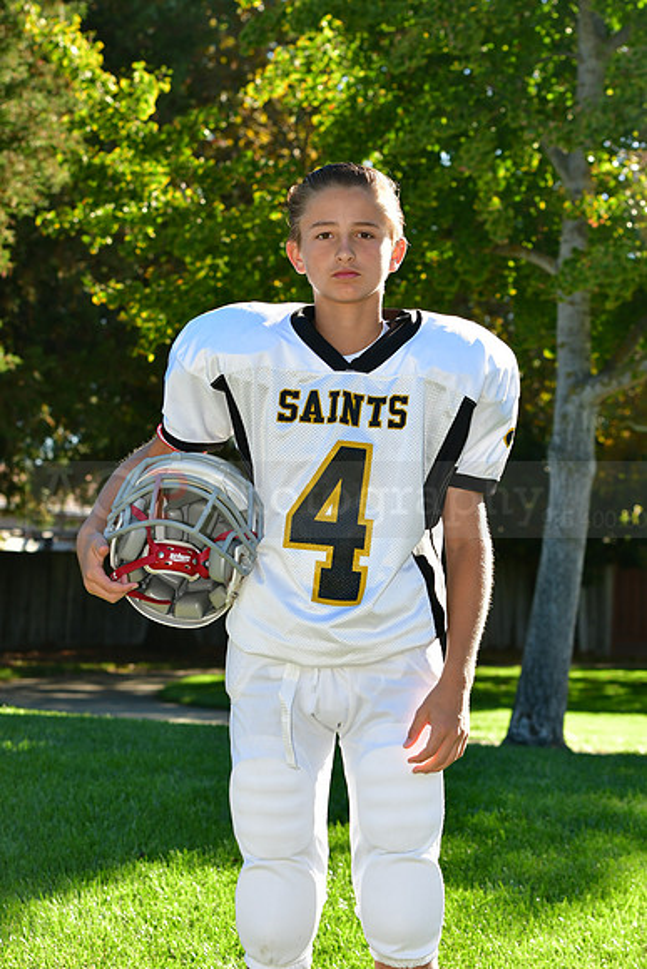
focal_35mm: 105
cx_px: 324
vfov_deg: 19.5
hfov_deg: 13.0
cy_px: 484
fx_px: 2829
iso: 400
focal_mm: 70
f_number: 6.3
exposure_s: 1/500
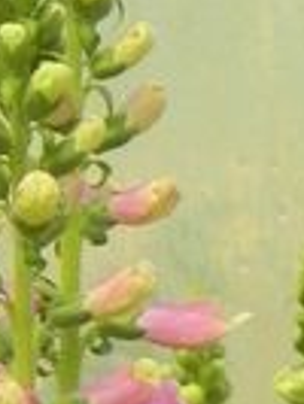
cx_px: 164
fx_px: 12930
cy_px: 945
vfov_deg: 1.8
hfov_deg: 1.3
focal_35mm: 1106
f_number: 5
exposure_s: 1/800
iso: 160
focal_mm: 32.7
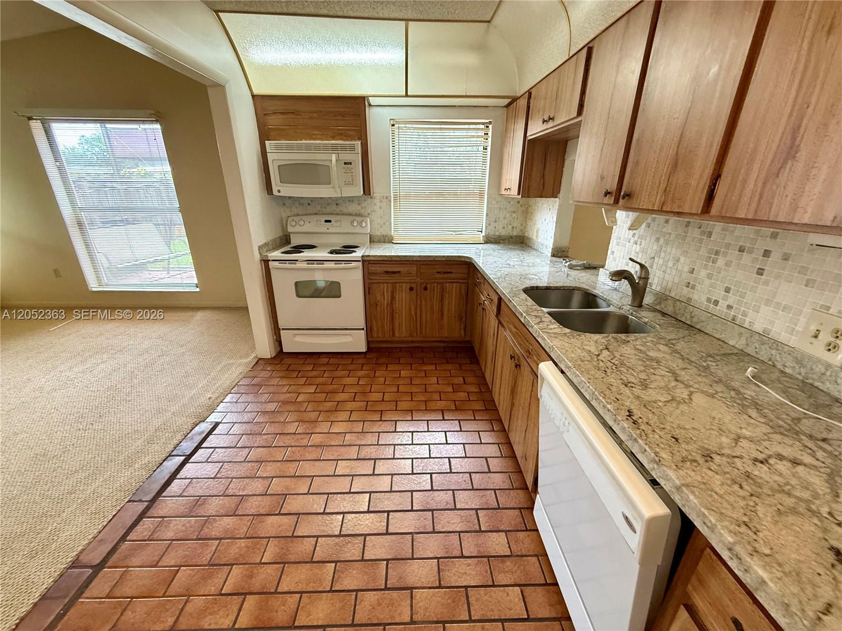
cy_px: 316
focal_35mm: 14
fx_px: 341
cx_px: 421
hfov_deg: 102.1
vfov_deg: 85.7
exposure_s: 1/60
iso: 400
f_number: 2.2
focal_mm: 2.22
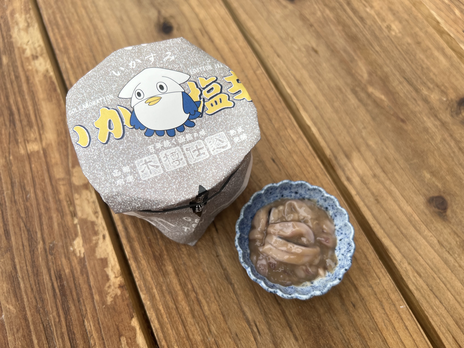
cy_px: 174
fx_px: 349
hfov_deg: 67.3
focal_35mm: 26
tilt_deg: -65.1
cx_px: 232
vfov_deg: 53.1
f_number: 1.5
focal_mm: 5.7
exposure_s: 1/859
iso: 50
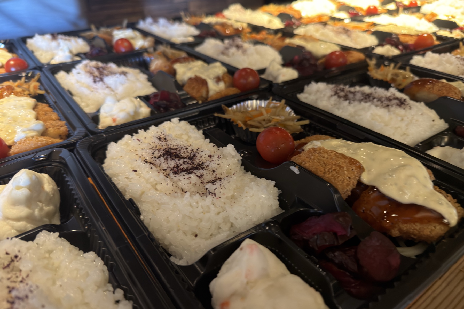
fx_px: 322
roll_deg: +0.3
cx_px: 232
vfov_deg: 51.3
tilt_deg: -31.6
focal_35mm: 25
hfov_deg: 71.5
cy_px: 160
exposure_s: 1/30
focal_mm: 6.76
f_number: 1.78
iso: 640
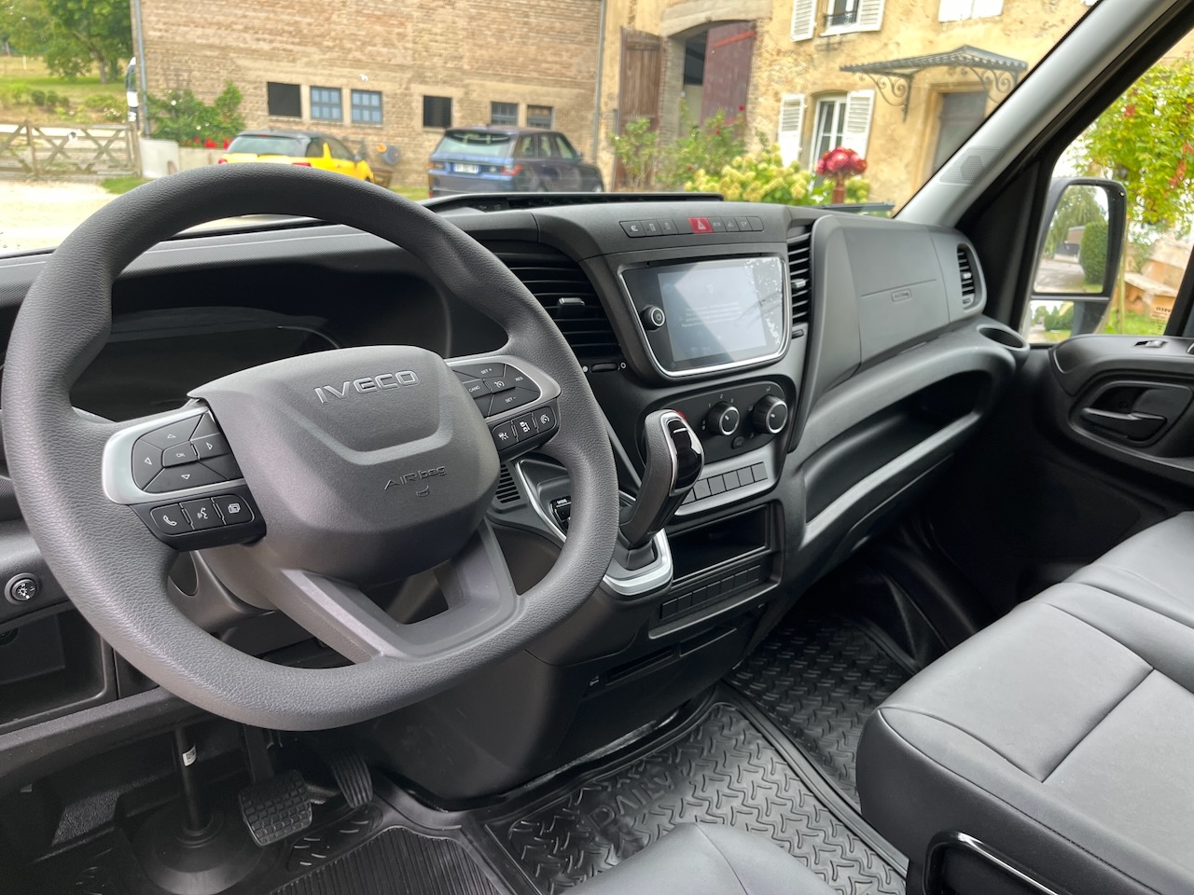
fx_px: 897
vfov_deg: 53.1
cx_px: 597
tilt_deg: -18.7
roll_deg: -3.7
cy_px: 448
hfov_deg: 67.3
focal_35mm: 26
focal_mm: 5.1
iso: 80
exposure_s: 1/121
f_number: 1.6
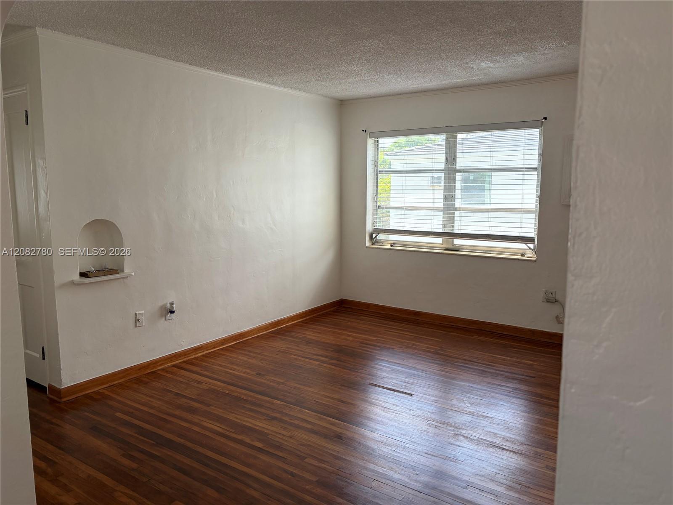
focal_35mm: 26
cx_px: 336
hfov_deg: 67.3
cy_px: 252
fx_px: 505
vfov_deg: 53.1
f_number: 1.6
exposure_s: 1/196
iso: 64
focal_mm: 5.96
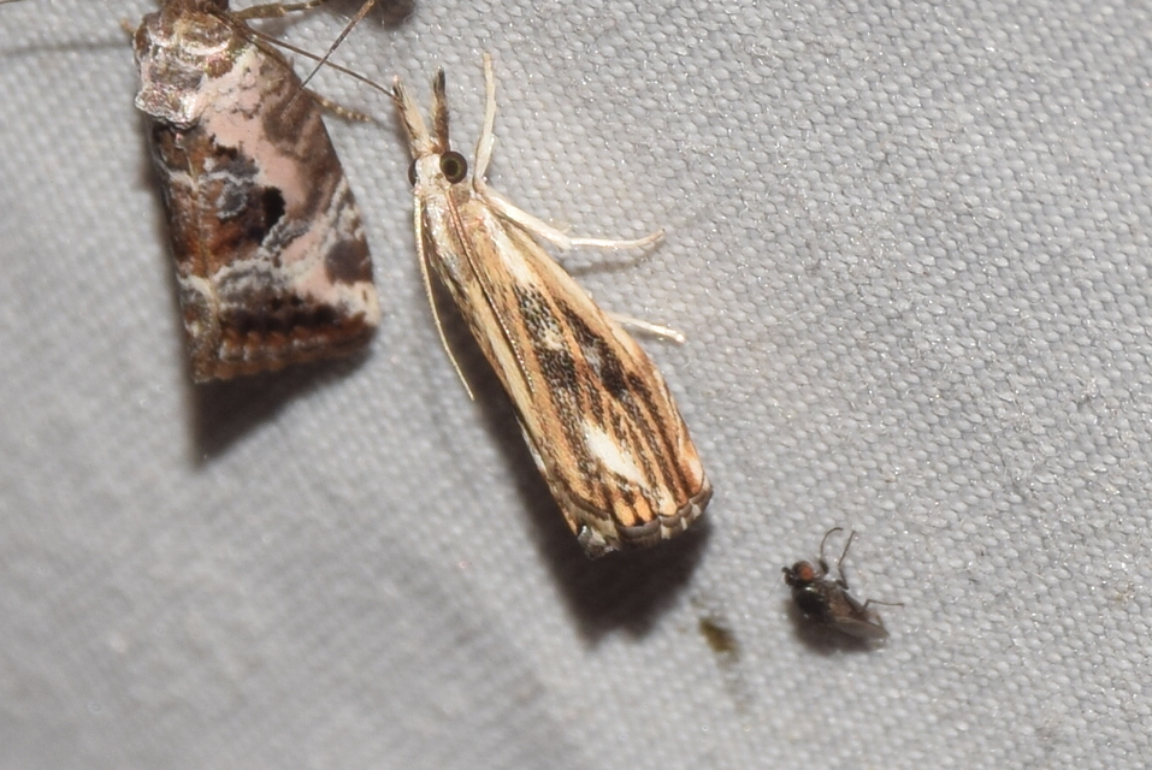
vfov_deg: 6.6
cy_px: 385
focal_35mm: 210
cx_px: 576
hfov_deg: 9.8
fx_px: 6726
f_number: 16
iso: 100
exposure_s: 1/160
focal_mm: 140
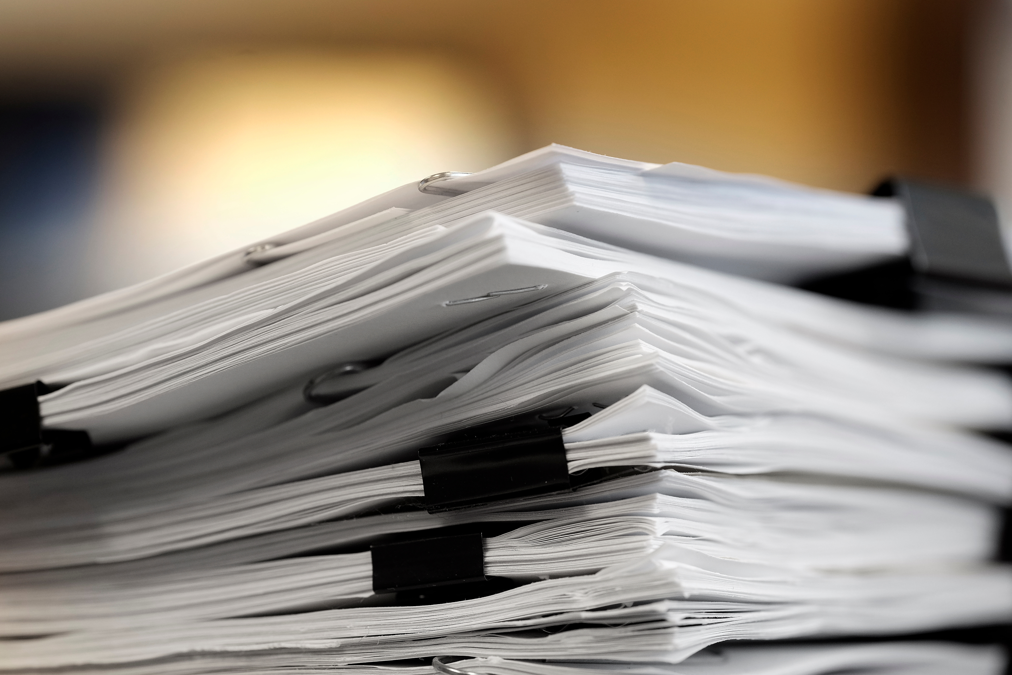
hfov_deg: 15.2
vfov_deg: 10.2
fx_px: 3795
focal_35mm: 135
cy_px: 338
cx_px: 506
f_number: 4
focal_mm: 90
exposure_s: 1/27
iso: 800
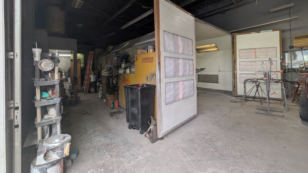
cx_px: 156
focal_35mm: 14
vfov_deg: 73.2
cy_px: 67
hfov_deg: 106.8
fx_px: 114
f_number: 1.7
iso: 44
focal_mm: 2.02
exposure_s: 1/226
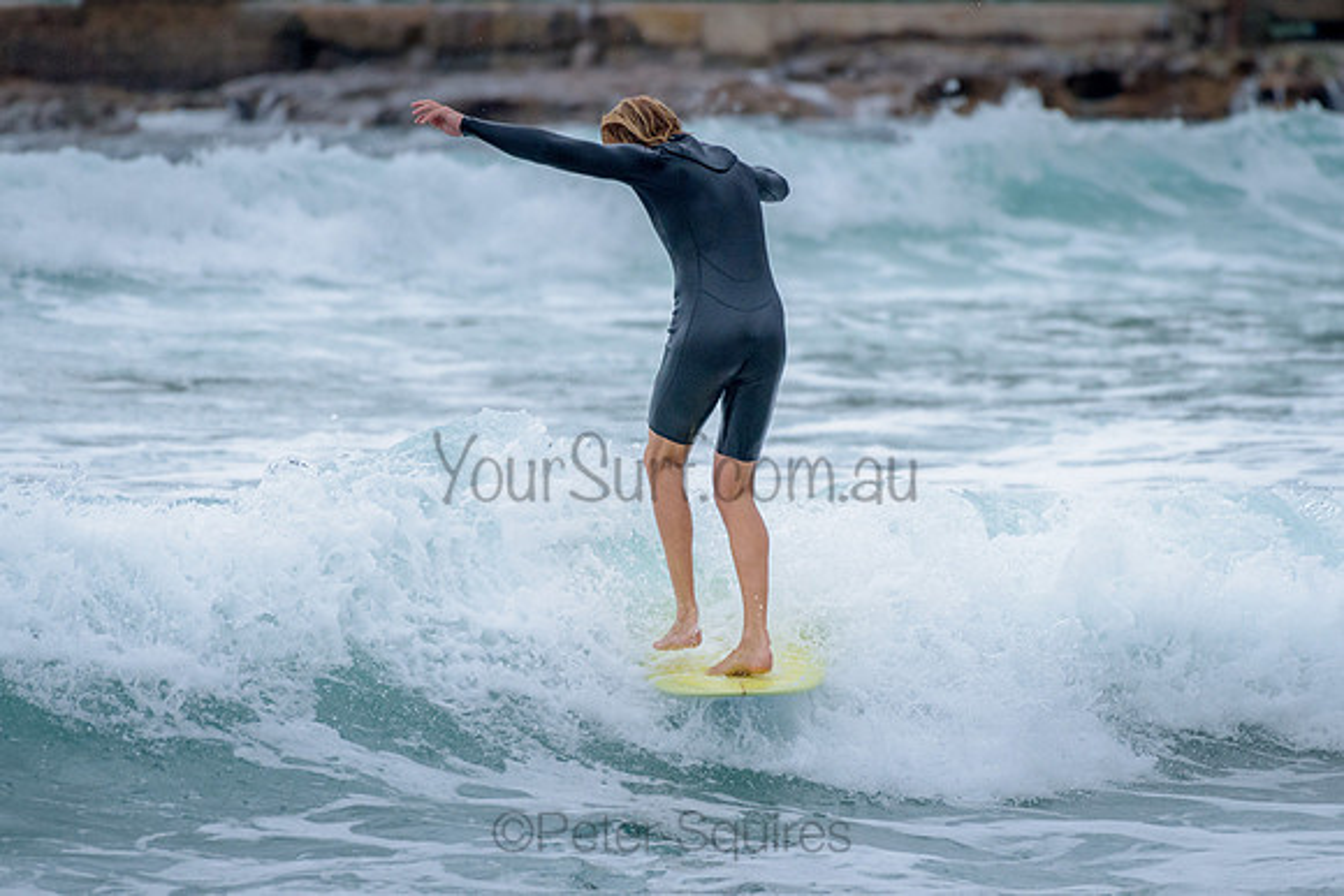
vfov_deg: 2.4
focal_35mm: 564
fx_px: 21066
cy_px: 420
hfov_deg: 3.7
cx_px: 704
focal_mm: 460
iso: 1400
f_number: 5.6
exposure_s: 1/2000
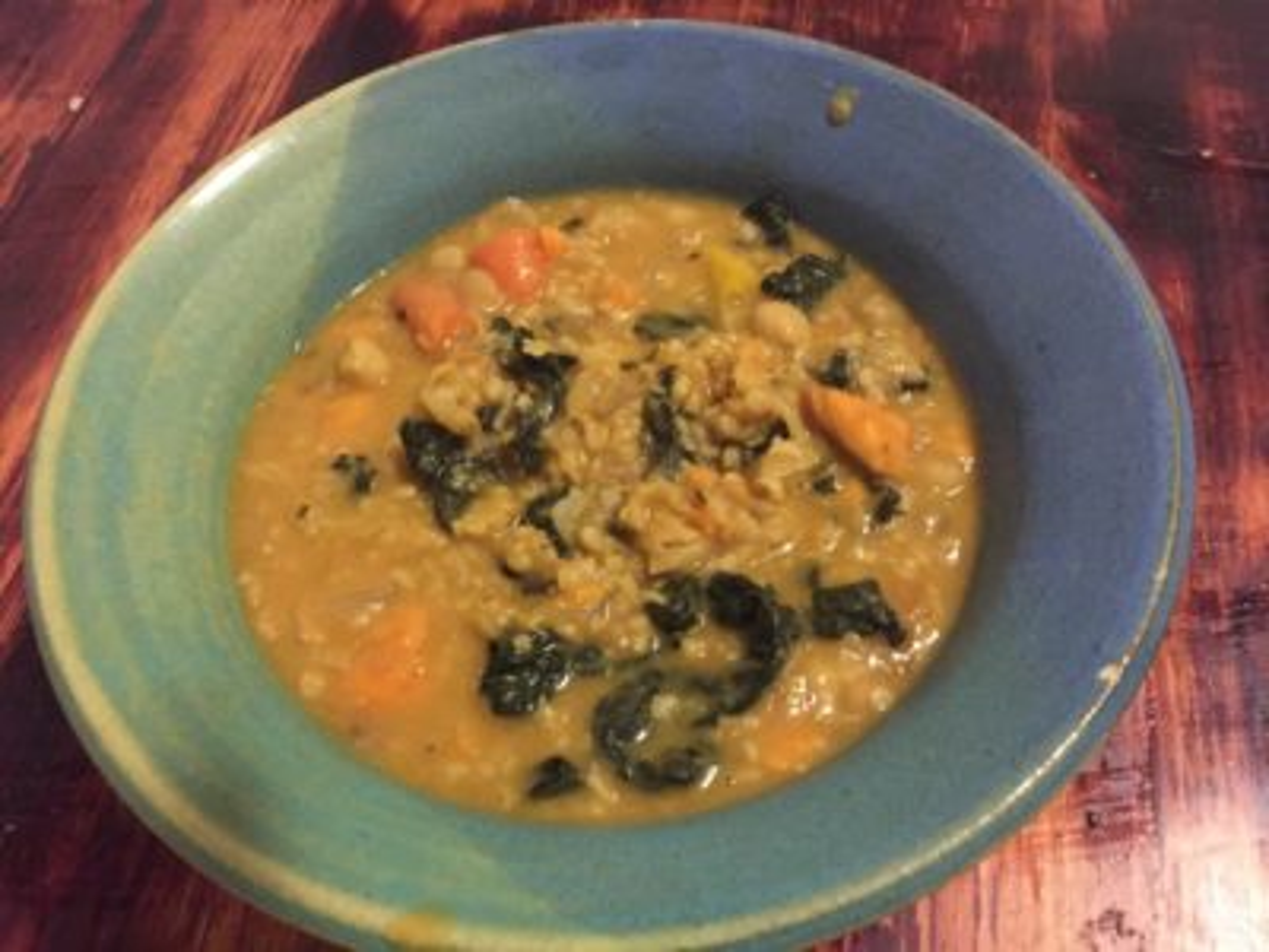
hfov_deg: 61.7
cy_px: 476
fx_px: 1063
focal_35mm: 29
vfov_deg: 48.2
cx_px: 634
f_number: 2.2
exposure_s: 1/15
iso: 400
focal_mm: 4.15
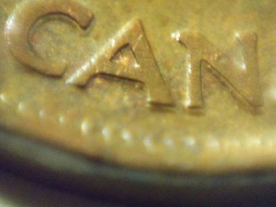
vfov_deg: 3.6
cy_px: 99
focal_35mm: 419
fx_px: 3342
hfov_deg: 4.7
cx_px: 158
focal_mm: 62
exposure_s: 1/30
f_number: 4.8
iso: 1600
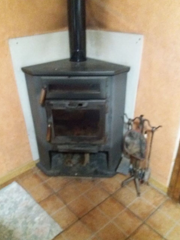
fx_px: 201
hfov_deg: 48.2
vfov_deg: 61.7
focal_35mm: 29
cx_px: 91
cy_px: 123
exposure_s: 1/17
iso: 1250
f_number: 1.9
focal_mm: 3.7
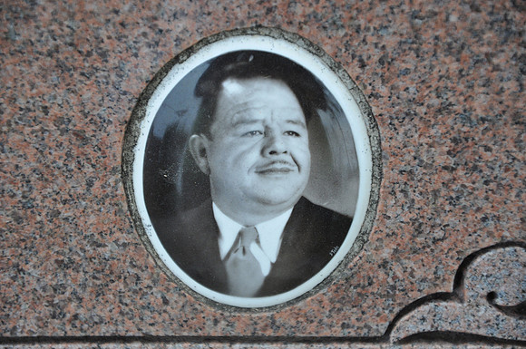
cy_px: 174
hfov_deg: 13.1
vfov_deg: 8.7
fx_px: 2298
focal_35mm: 158
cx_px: 263
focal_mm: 105
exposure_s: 1/60
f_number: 5.6
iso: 640
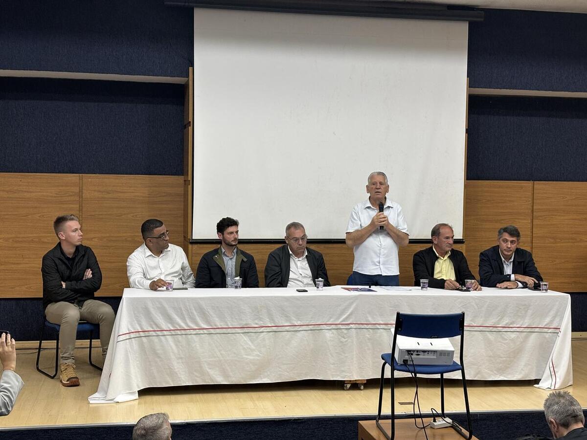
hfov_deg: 36.8
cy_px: 220
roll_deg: -1.0
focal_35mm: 52
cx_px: 294
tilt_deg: -1.9
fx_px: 882
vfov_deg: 28.0
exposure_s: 1/40
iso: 100
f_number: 1.6
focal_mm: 5.96
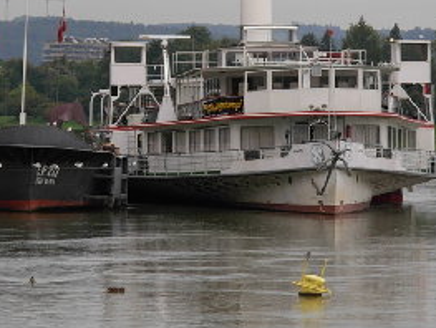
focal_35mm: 328
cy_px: 73
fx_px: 4137
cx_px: 143
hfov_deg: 6.0
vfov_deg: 4.5
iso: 79
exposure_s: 1/35.9
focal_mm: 29.8
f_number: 5
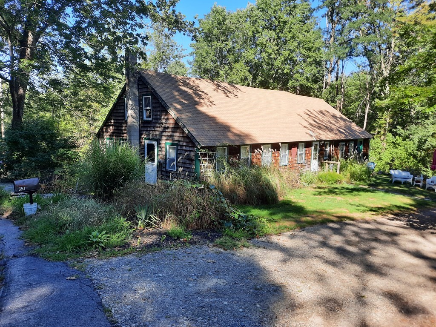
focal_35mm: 25
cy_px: 164
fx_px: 315
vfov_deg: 54.9
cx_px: 218
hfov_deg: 69.4
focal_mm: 4.6
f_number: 2
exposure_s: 1/246
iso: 32
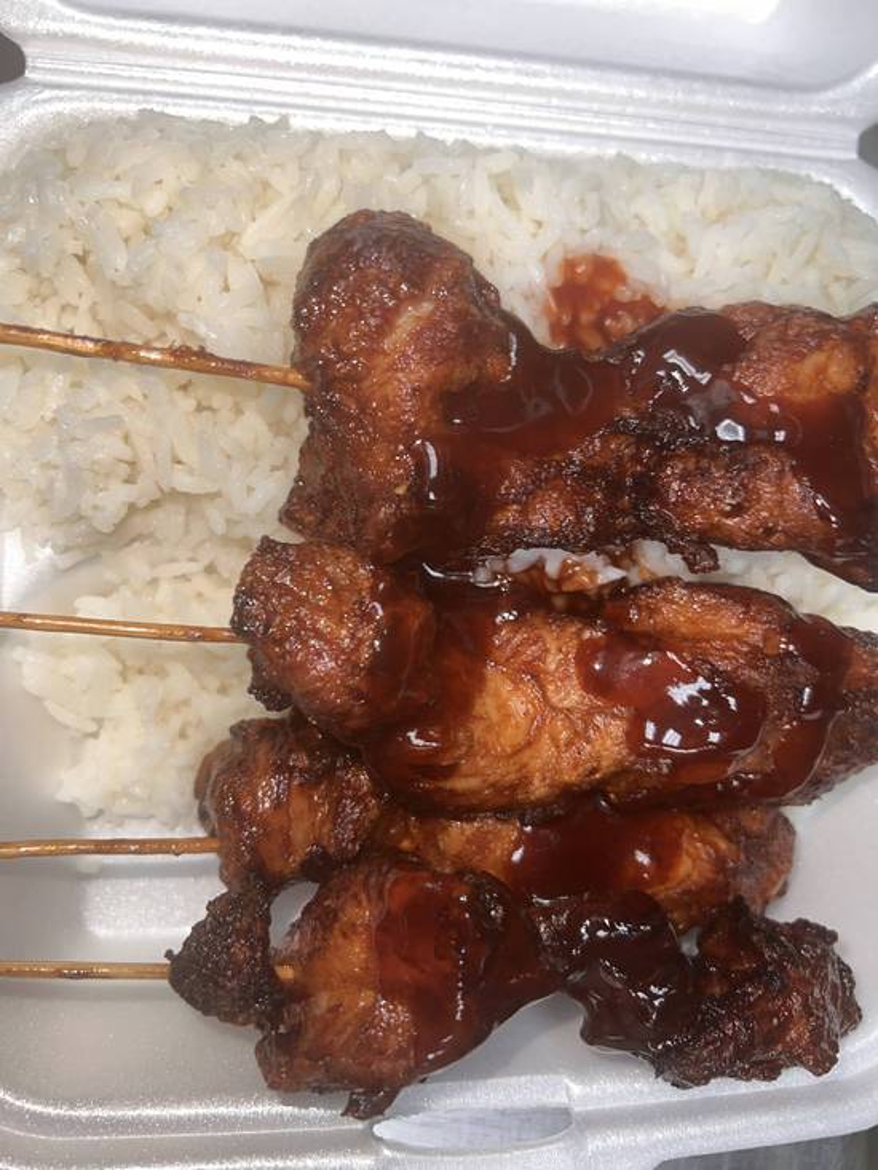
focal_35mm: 26
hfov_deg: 53.1
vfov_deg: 67.3
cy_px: 585
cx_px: 439
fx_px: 879
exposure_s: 1/33
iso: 32
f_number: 1.5
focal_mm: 5.7
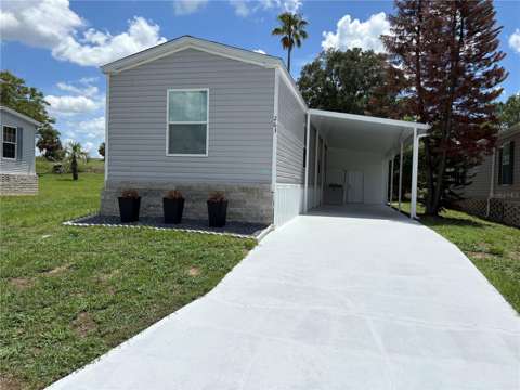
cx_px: 260
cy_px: 195
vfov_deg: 53.1
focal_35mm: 26
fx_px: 391
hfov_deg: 67.3
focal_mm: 5.96
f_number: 1.6
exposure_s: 1/6993
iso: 50
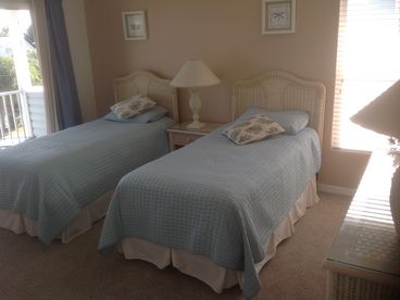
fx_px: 404
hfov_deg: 52.6
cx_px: 200
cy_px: 150
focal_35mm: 35
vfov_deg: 40.7
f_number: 2.4
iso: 50
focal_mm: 4.28
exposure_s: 1/234
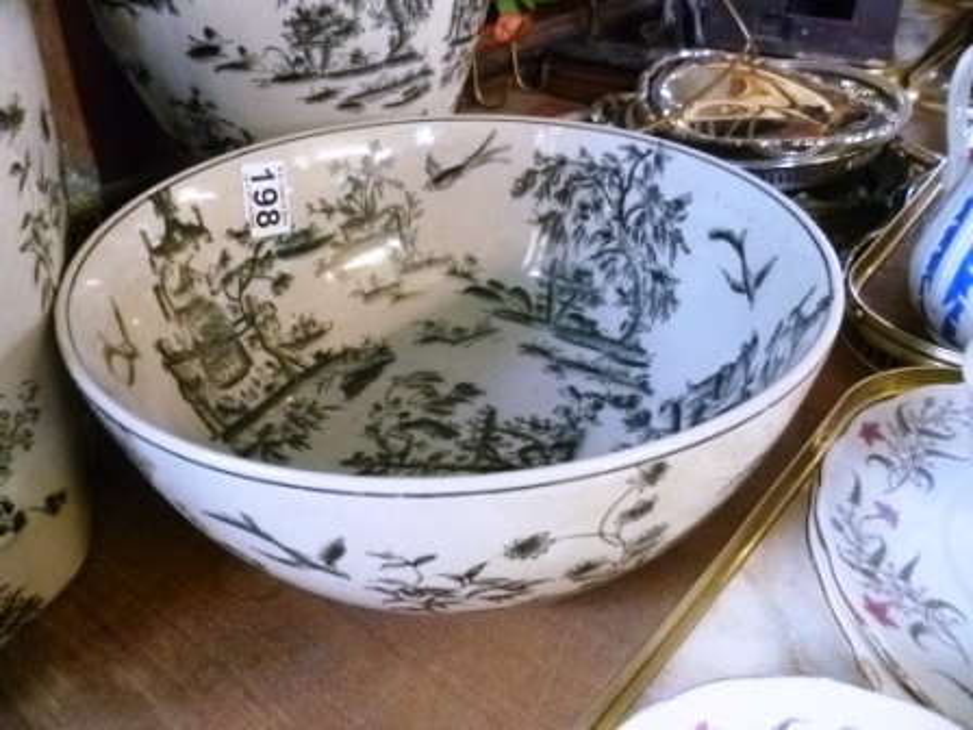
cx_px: 486
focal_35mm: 28
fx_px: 787
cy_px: 365
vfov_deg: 49.7
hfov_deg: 63.4
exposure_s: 1/40
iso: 800
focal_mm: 5
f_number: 2.8
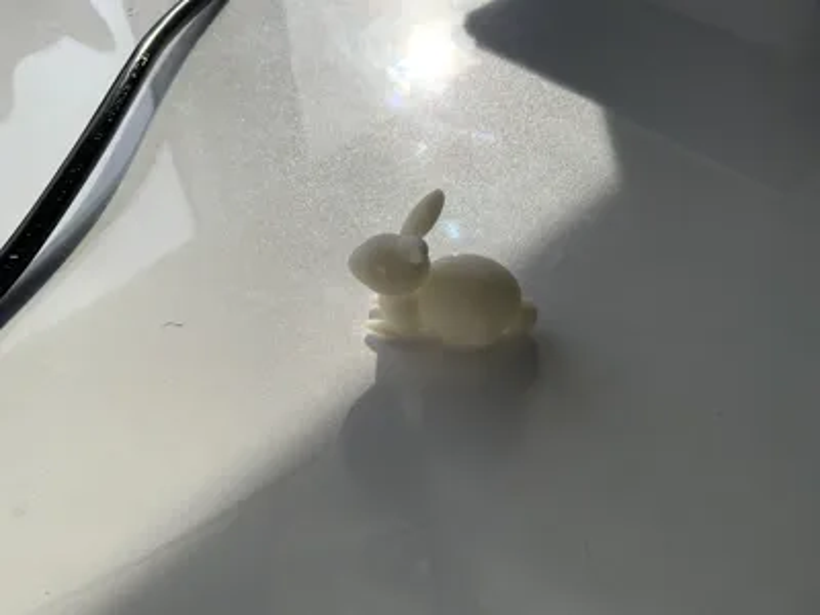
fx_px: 687
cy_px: 308
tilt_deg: -49.0
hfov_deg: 61.7
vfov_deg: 48.2
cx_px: 410
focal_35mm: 29
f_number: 1.8
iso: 16
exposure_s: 1/1451
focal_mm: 3
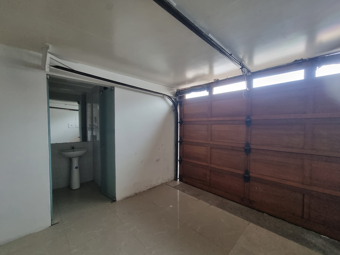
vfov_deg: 89.9
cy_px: 128
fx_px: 128
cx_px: 170
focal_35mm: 13
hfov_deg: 106.2
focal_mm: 2.2
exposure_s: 1/60
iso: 400
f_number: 2.2
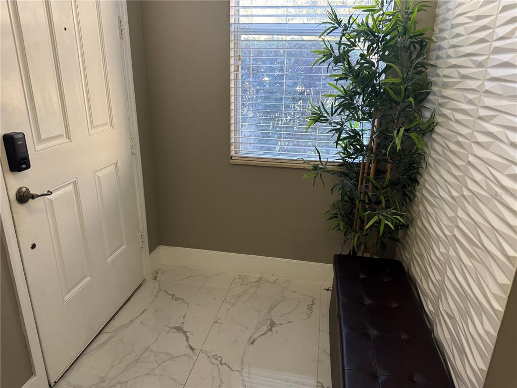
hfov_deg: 71.6
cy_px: 194
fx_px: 358
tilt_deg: -19.4
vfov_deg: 56.8
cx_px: 258
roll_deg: -1.8
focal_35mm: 24
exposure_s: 1/60
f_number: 1.78
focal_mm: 6.76
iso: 320
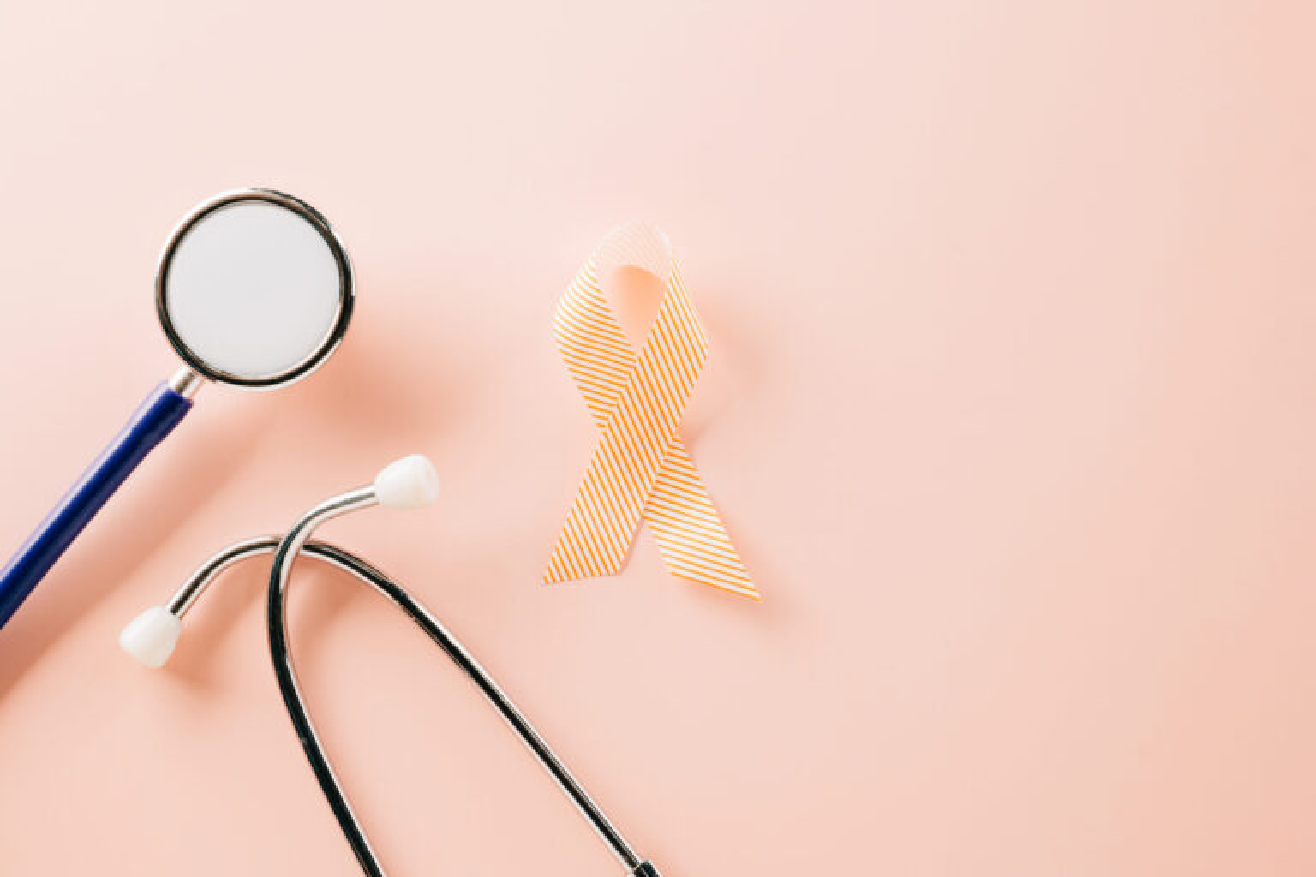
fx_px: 2193
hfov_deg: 33.4
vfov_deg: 22.6
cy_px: 438
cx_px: 658
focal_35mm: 60
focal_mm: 60
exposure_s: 1/60
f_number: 11
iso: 1000
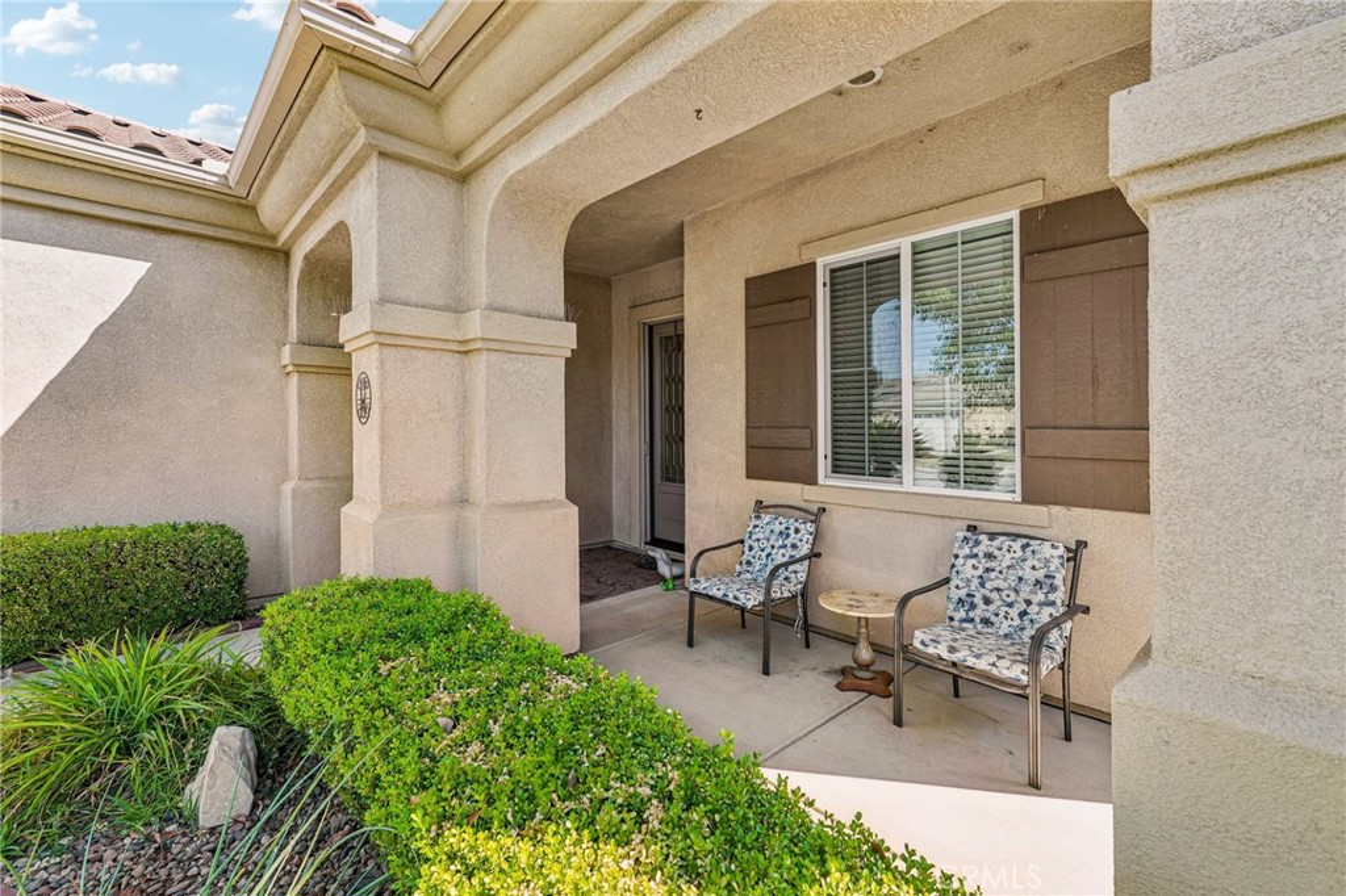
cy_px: 448
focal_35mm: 15
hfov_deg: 100.4
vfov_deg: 77.3
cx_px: 673
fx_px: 561
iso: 100
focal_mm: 15
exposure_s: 1/30
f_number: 8
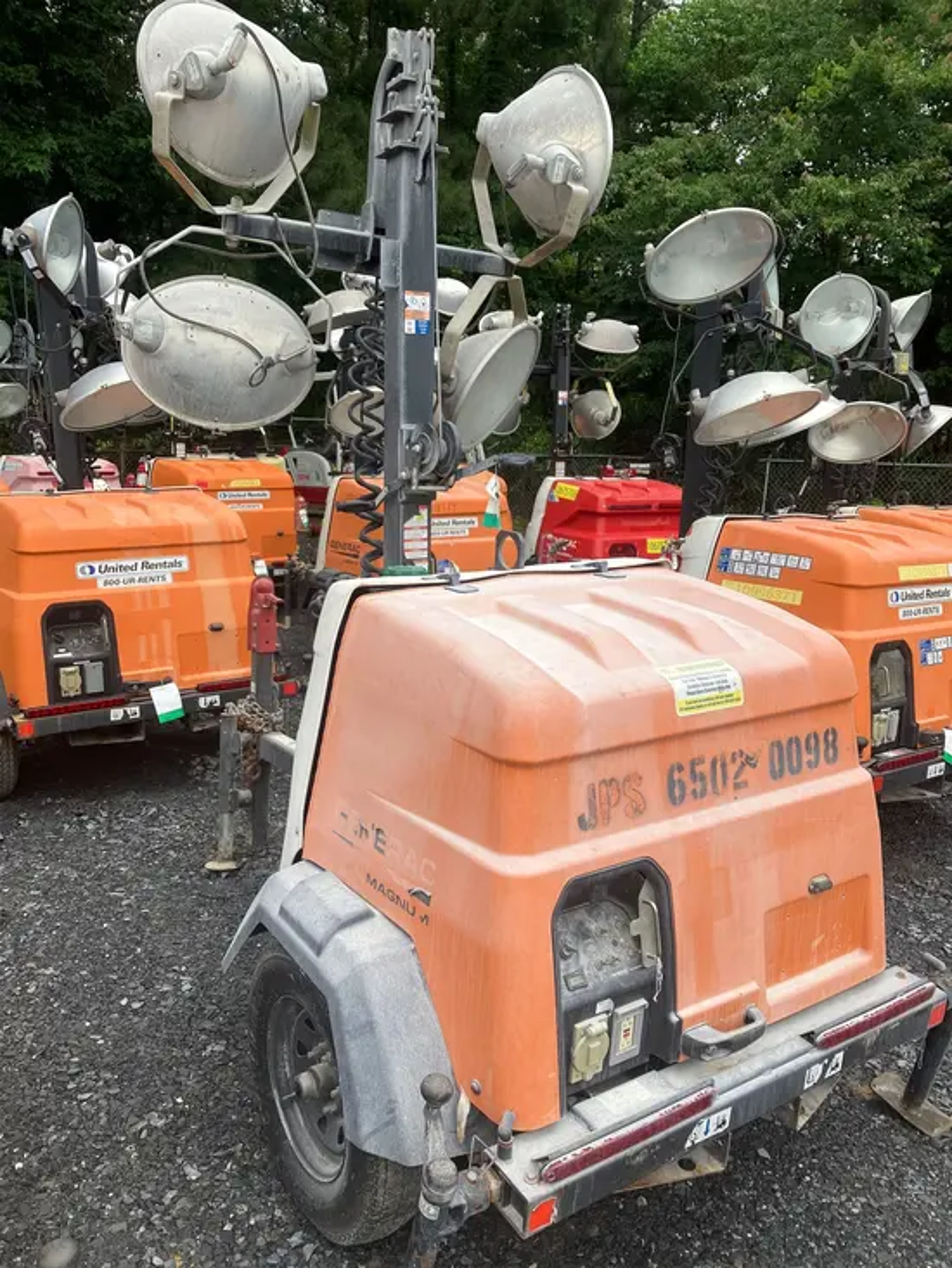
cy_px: 634
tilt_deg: -12.8
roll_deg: -1.9
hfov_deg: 49.8
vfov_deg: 63.4
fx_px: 1026
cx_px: 476
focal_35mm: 28
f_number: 1.8
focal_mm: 3.99
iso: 32
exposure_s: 1/571
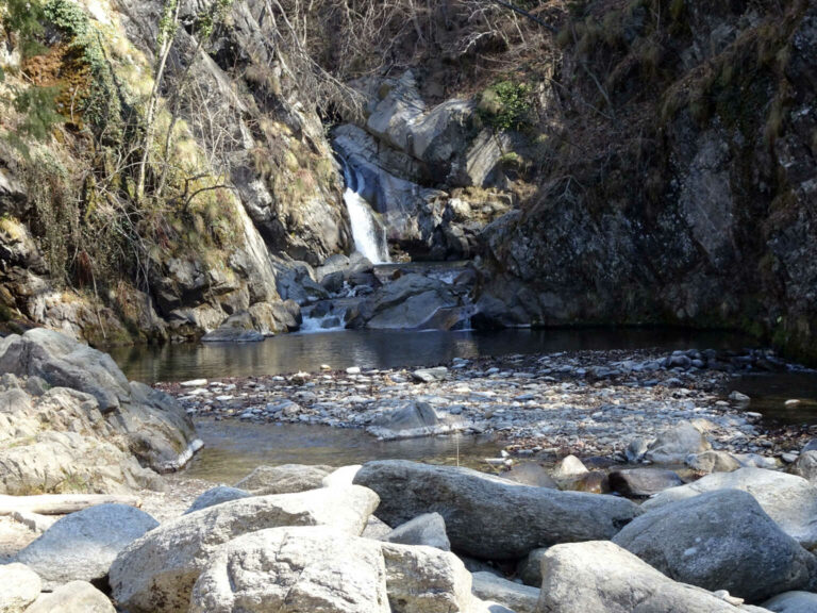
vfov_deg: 27.0
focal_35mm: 54
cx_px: 408
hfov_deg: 35.5
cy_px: 306
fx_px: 1274
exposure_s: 1/80
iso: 80
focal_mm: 9.18
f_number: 4.5
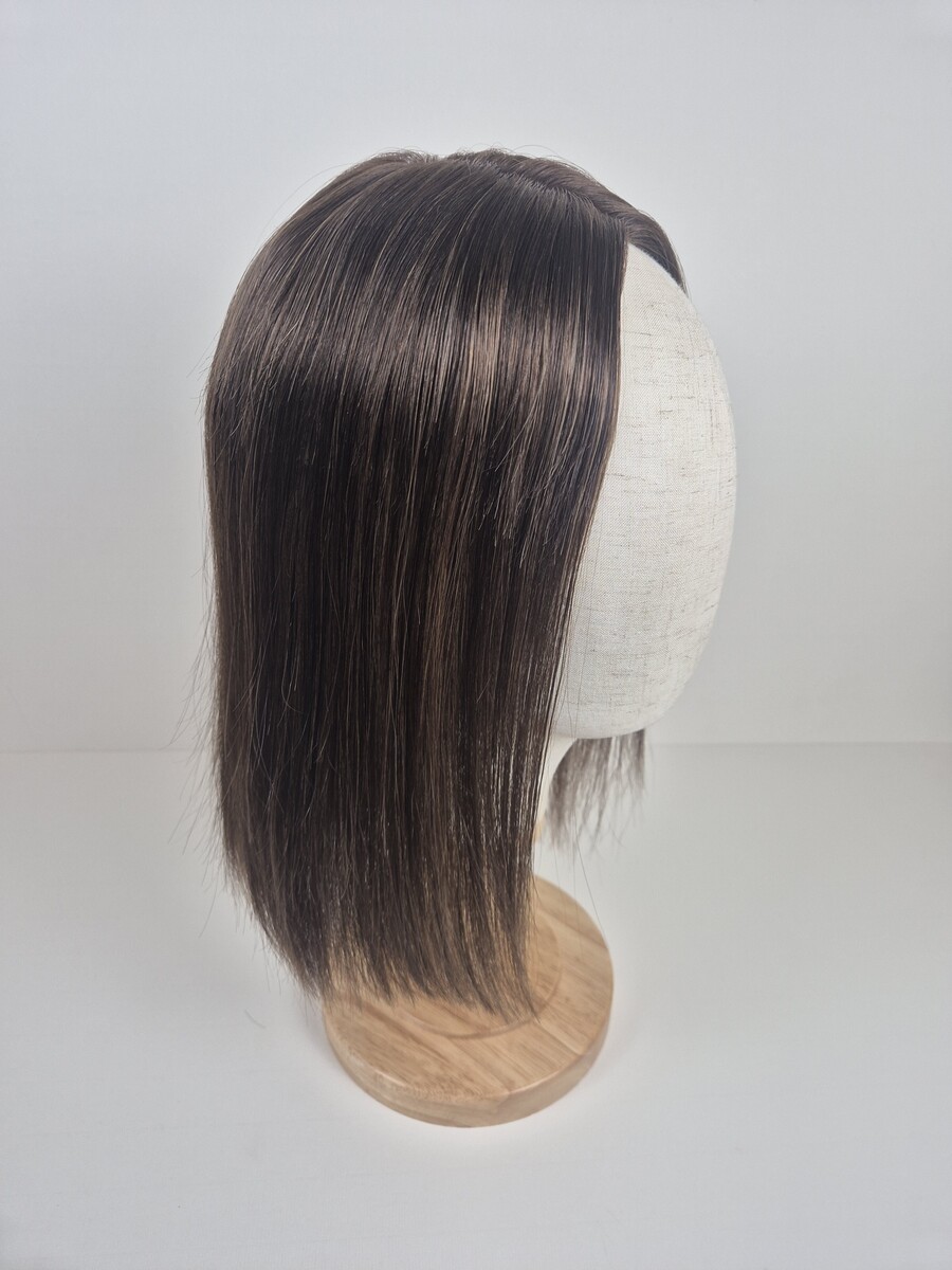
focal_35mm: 23
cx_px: 476
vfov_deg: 73.9
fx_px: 843
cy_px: 635
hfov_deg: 58.9
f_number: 1.8
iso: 80
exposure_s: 1/180
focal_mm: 5.4
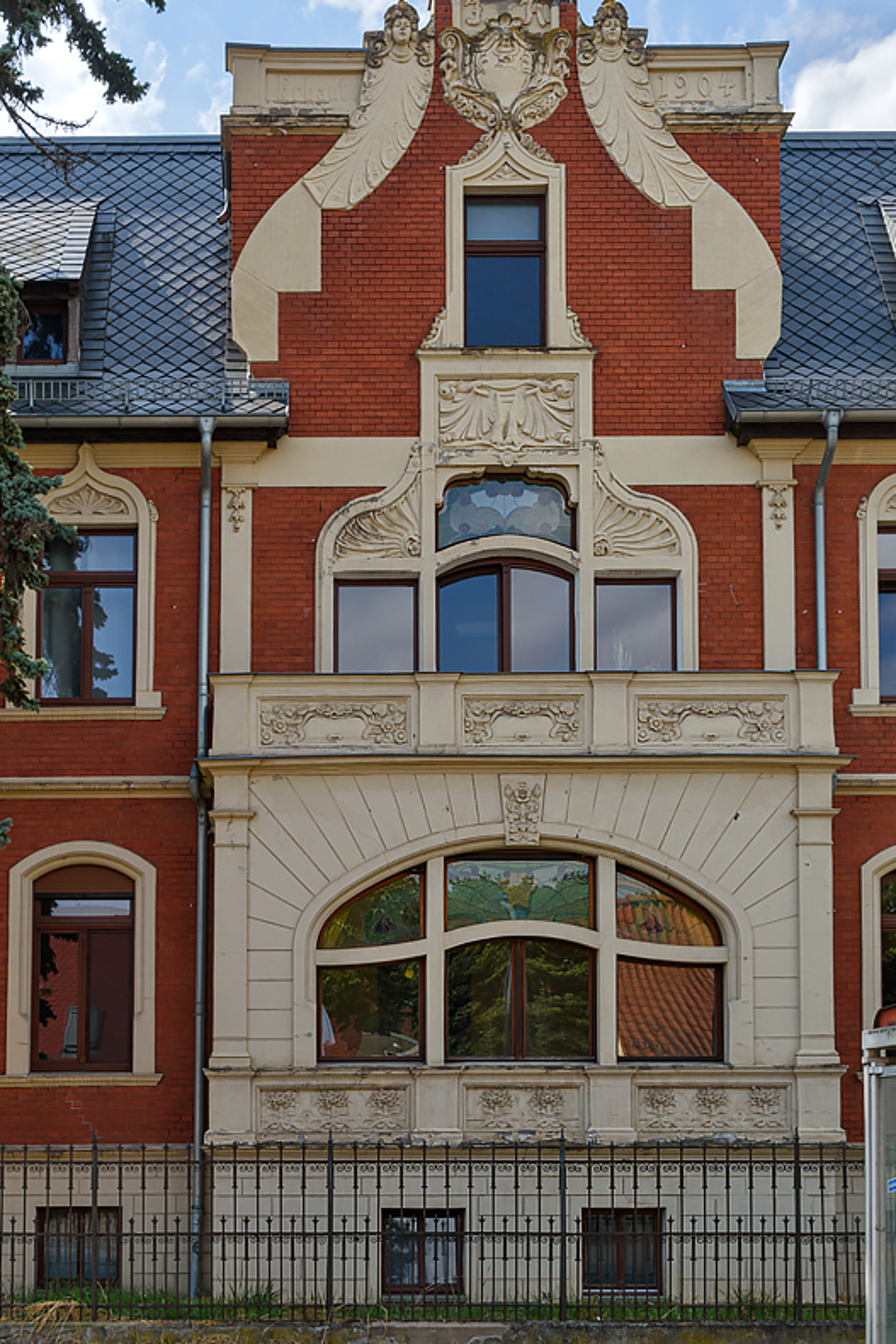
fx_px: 1530
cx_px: 502
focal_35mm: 41
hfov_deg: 32.6
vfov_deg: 47.4
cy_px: 650
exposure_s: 1/400
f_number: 8
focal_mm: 24
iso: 200
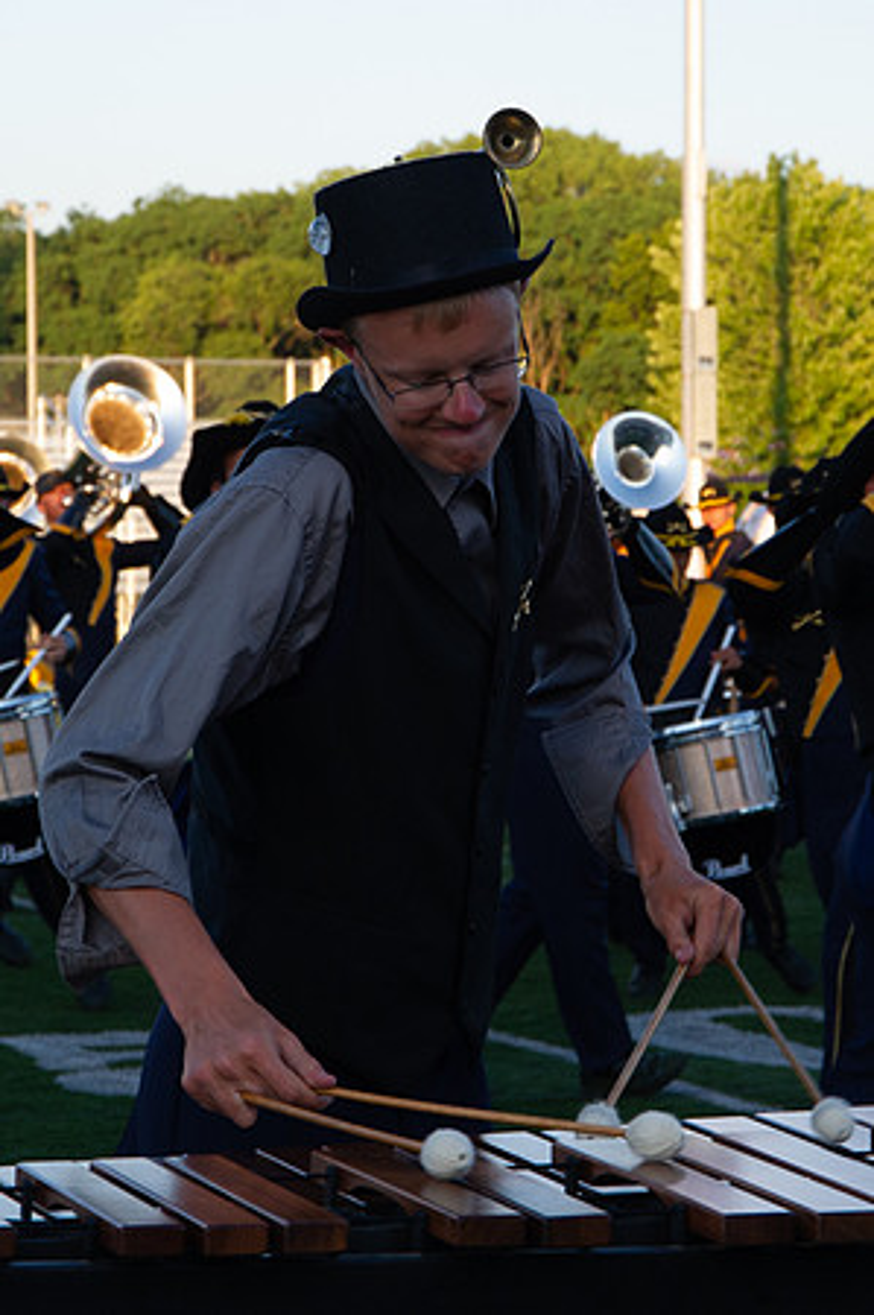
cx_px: 420
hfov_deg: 9.8
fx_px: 5081
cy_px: 520
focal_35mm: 139
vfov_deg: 14.7
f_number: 8
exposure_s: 1/250
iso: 640
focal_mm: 75
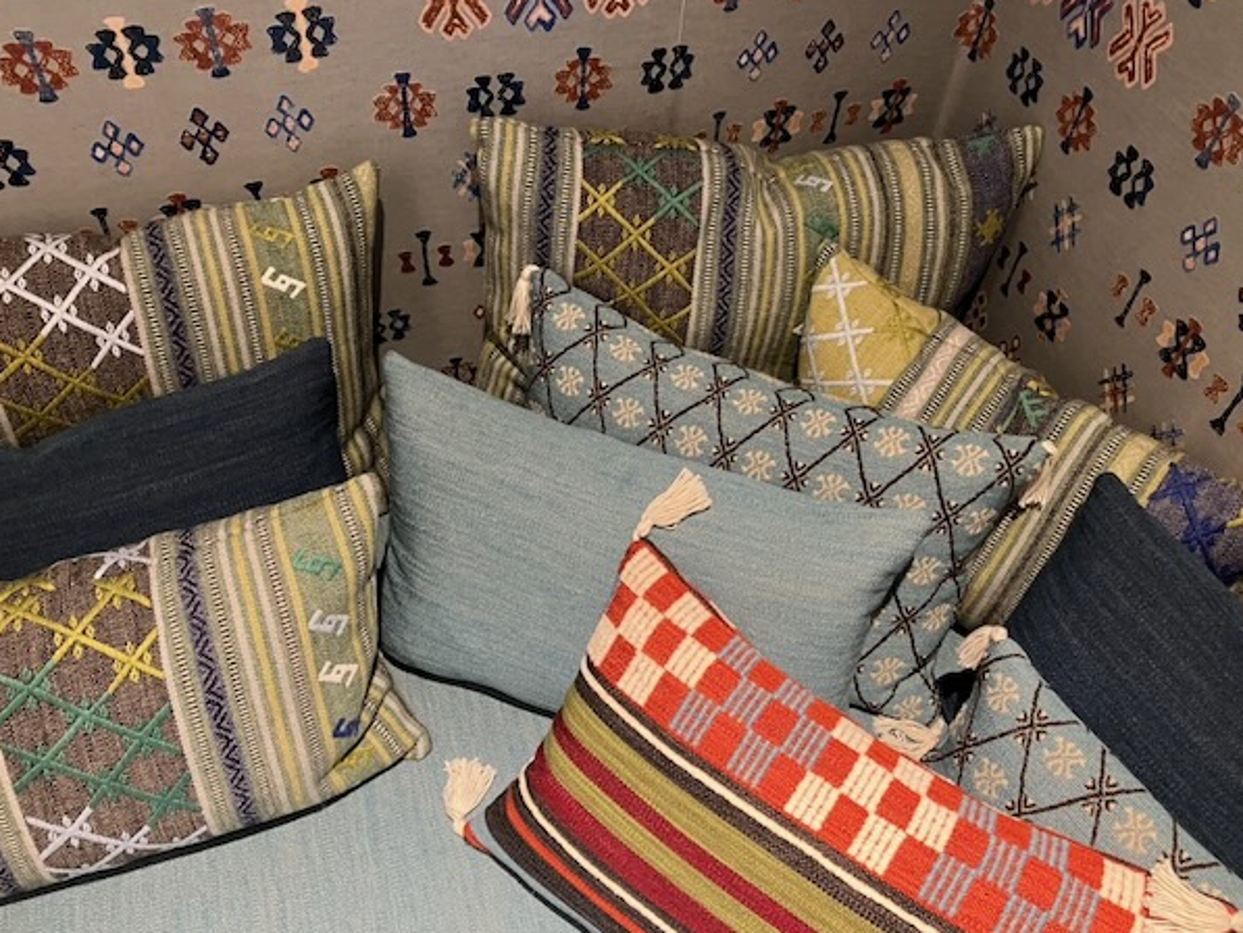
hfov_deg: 59.9
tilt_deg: -49.1
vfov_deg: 46.8
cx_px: 589
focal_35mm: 30
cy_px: 442
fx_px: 1077
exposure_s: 1/60
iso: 250
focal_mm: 3.99
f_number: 1.8
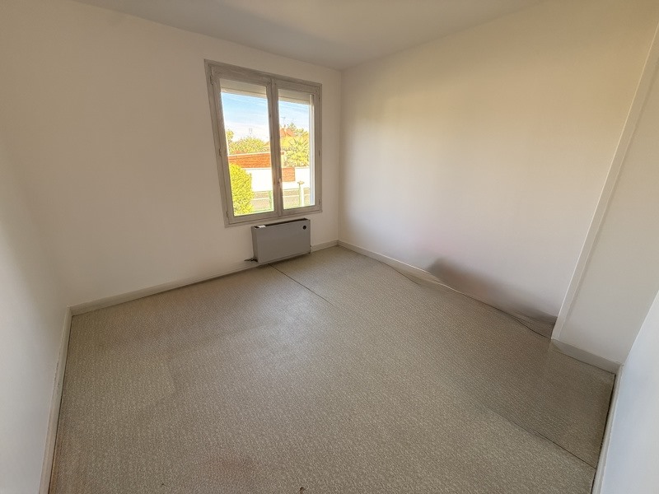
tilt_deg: -19.4
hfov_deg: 102.1
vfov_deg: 85.7
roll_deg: -0.6
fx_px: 267
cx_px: 330
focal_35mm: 14
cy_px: 247
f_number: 2.2
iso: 80
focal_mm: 2.22
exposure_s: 1/99
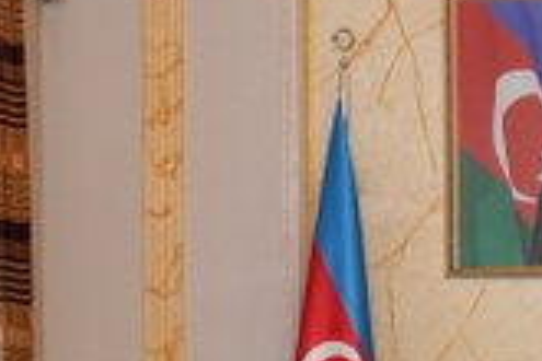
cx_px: 703
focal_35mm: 217
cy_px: 389
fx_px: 3267
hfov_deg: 9.3
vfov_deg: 6.3
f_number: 4.5
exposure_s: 1/200
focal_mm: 35
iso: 2000
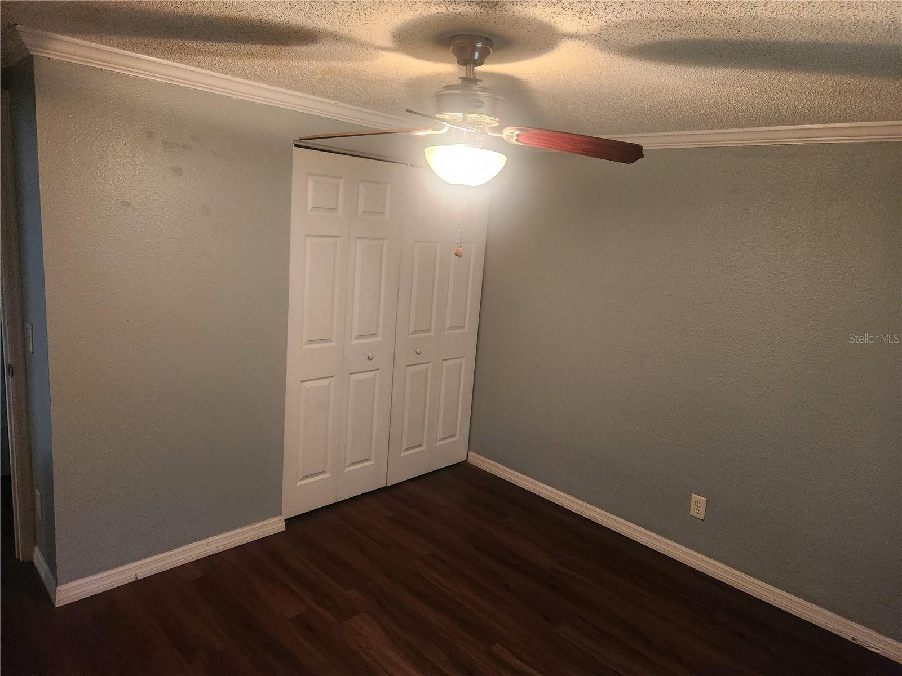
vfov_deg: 58.9
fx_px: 599
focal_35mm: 23
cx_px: 451
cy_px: 338
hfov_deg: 73.9
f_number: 1.8
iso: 800
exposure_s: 1/120
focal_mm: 5.4
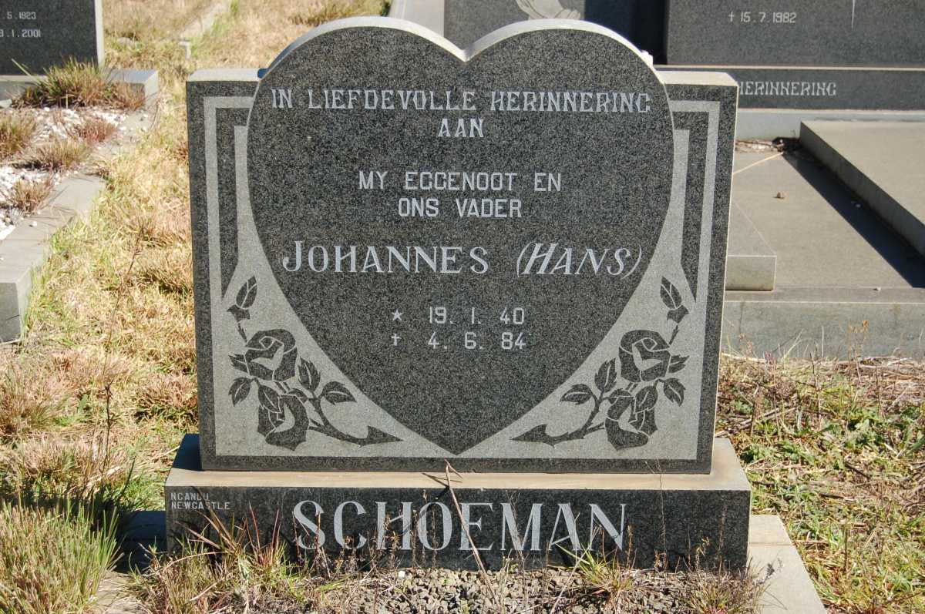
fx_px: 1540
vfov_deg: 22.6
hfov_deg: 33.4
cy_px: 307
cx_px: 462
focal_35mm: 60
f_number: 6.3
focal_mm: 40
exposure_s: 1/250
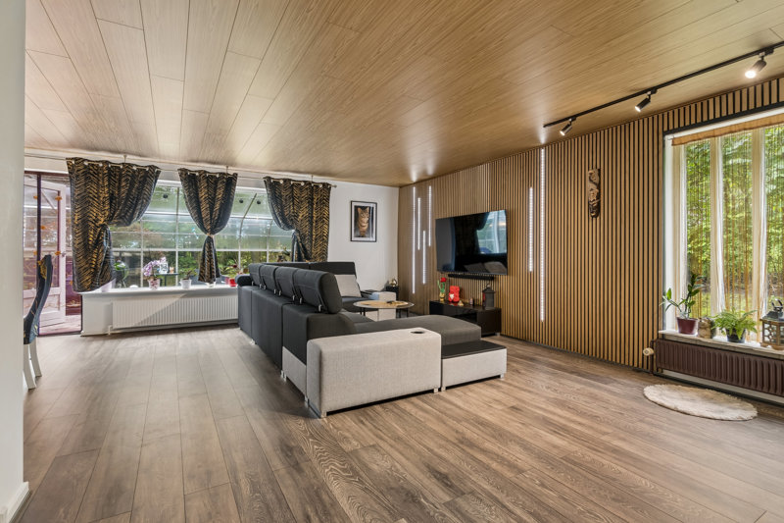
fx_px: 359
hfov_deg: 95.0
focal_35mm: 16
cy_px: 262
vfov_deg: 72.0
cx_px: 392
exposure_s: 1/5
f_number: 8
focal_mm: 11
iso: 200
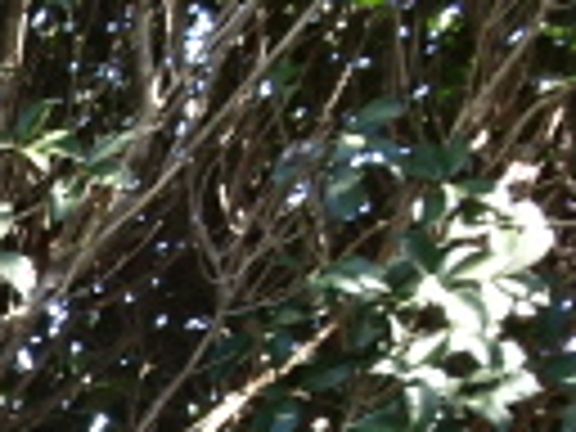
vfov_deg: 10.9
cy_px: 954
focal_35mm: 120
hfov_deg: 12.5
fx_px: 1997
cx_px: -842
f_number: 3.5
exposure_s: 1/40
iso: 80
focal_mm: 4.1
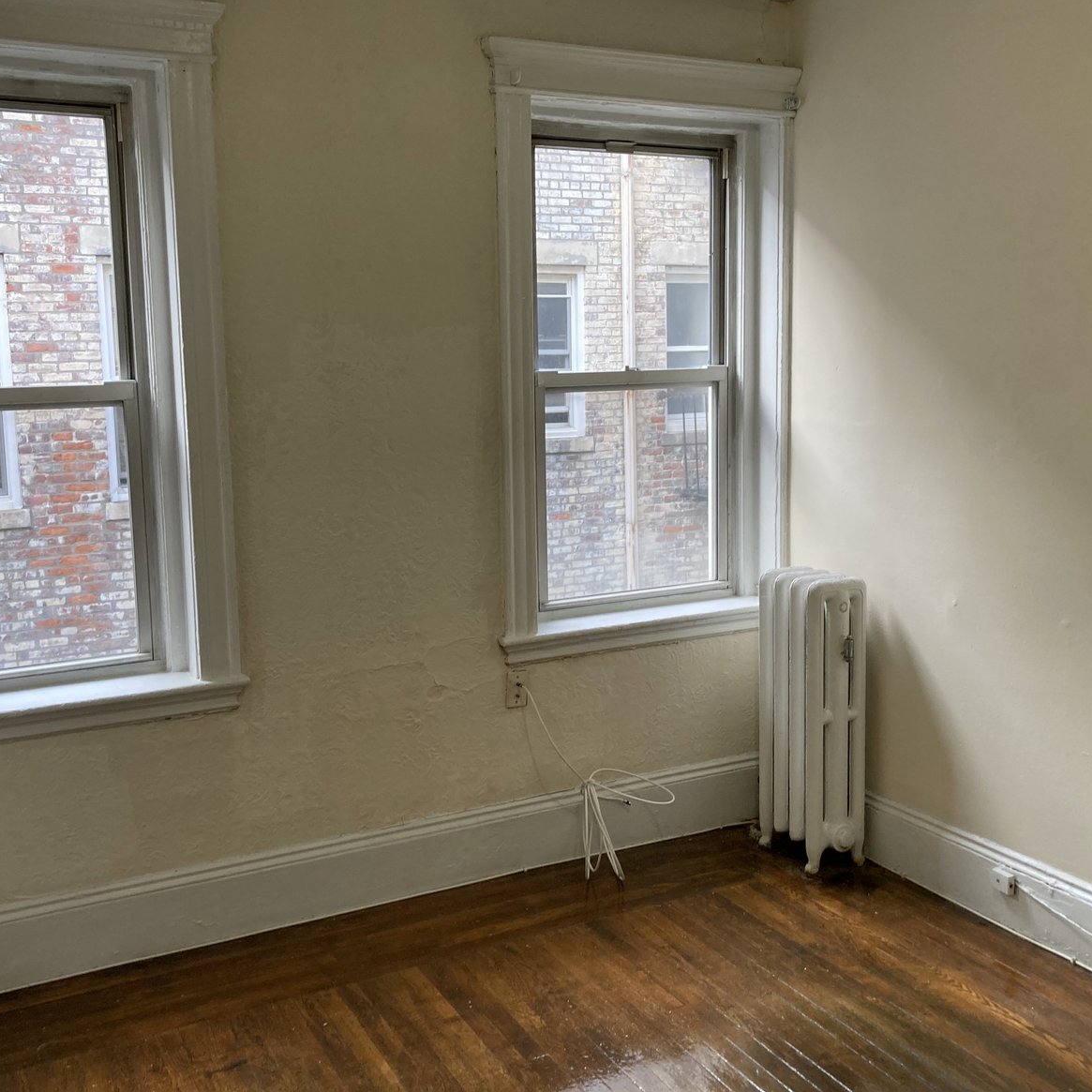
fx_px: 1213
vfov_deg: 48.4
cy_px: 531
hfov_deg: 48.4
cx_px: 540
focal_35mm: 34
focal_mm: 3.99
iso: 64
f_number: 1.8
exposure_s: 1/60
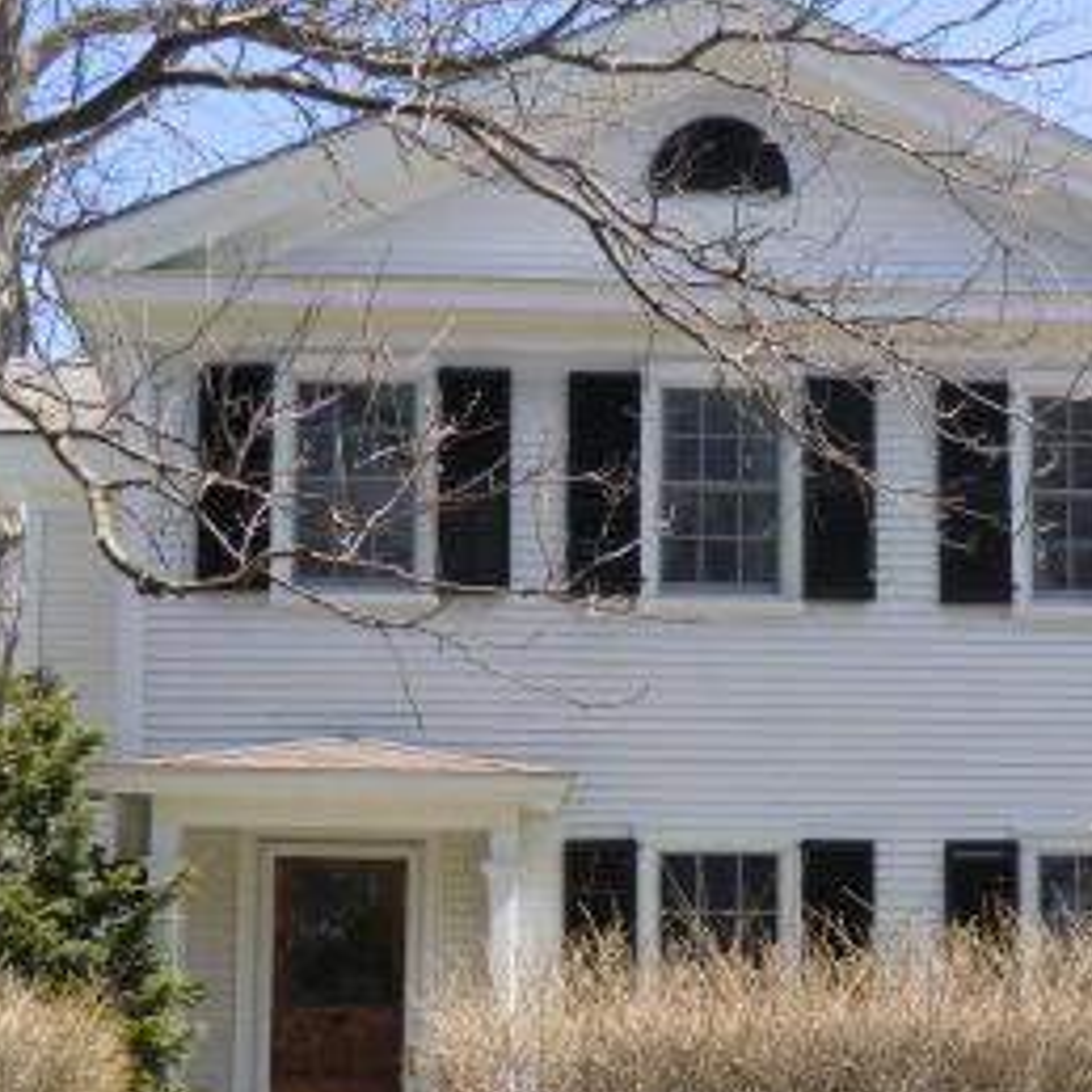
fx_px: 3319
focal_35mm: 93
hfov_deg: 18.6
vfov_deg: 18.6
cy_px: 710
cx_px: 772
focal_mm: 8.4
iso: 64
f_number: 4
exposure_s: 1/250
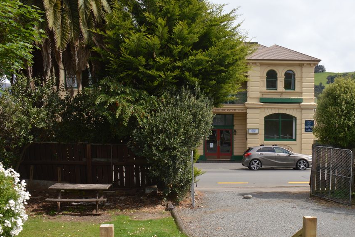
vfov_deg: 32.4
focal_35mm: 41
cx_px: 246
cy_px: 156
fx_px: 404
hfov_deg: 46.4
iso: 100
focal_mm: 18
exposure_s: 1/200
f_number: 8
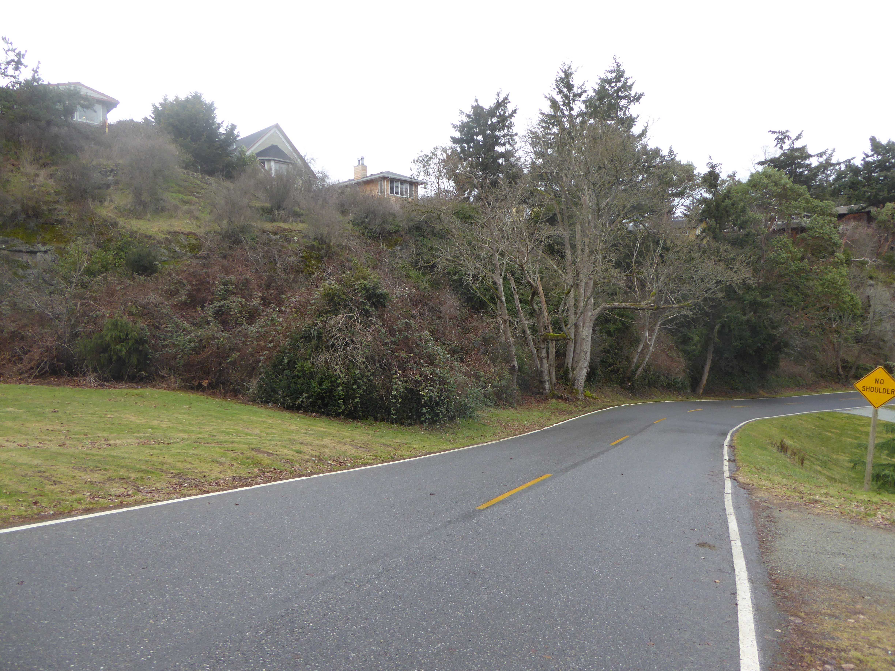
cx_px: 448
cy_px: 336
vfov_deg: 54.9
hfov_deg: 69.4
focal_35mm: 25
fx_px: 646
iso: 100
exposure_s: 1/125
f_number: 3.3
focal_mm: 4.3
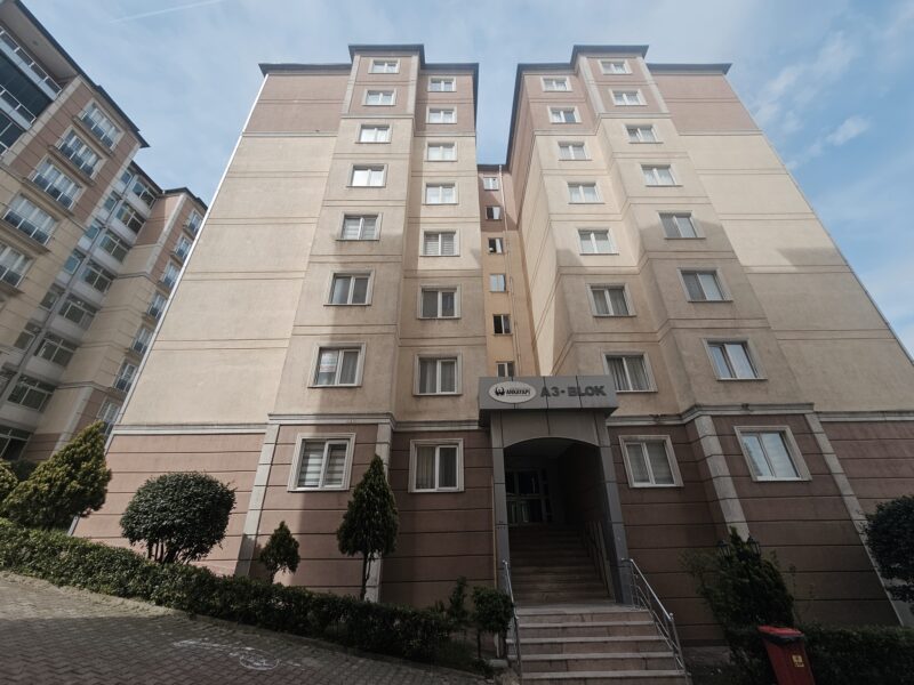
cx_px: 457
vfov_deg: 89.9
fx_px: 343
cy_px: 342
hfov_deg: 106.2
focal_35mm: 13
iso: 50
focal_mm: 2.2
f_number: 2.2
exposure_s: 1/2049
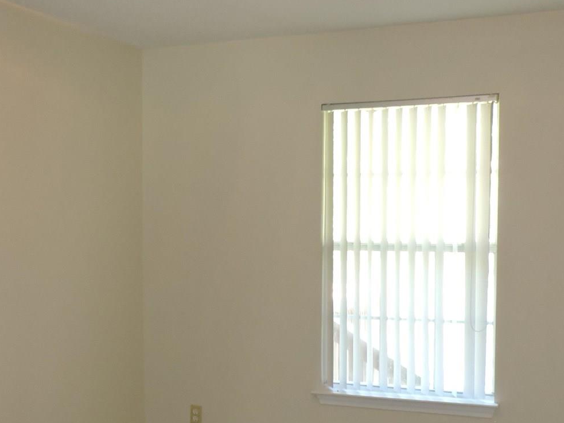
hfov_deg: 38.1
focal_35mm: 50
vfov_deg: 29.0
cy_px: 261
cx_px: 236
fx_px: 815
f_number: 3
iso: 400
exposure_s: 1/40
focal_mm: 4.3
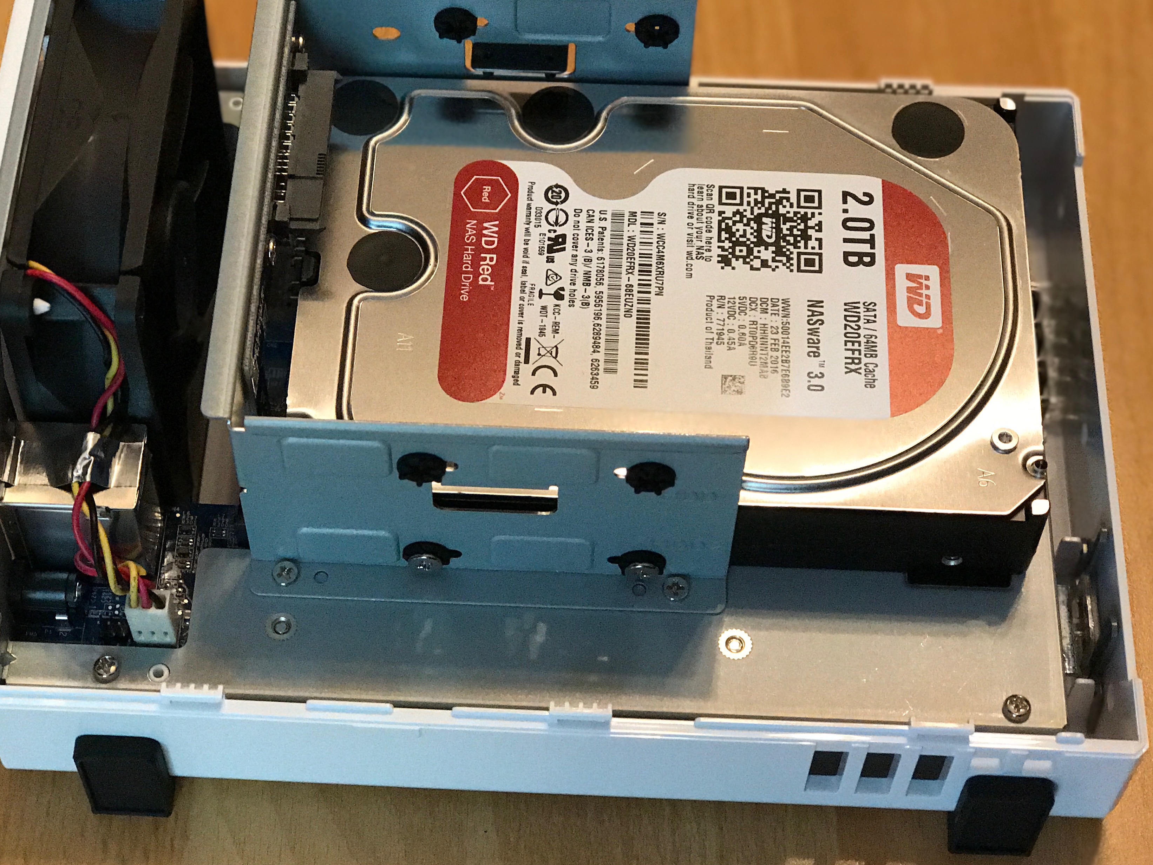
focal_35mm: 70
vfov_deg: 21.0
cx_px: 511
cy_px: 396
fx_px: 2331
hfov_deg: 27.8
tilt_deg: -58.6
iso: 400
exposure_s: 1/50
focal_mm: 6.6
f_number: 2.8
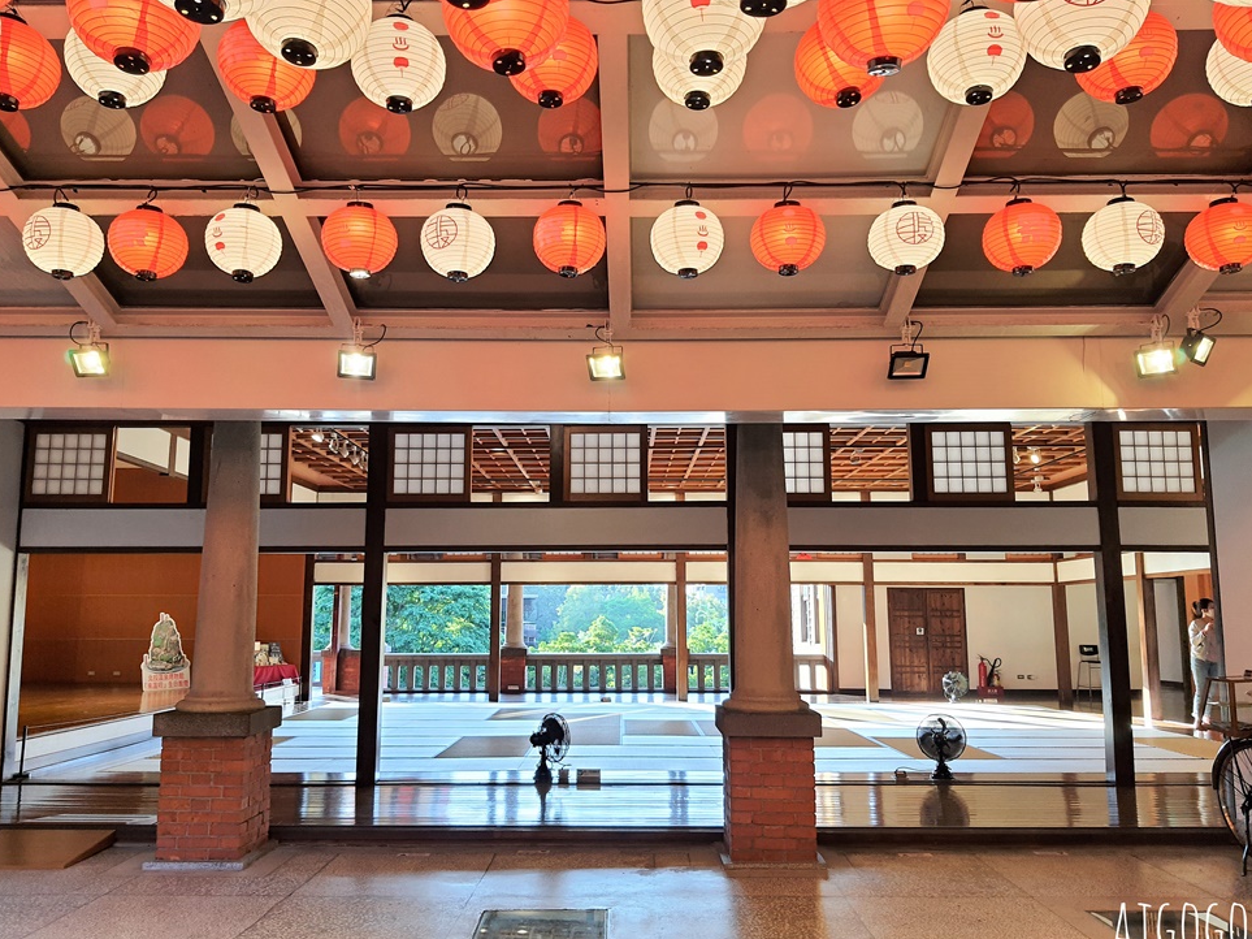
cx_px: 611
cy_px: 485
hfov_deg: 65.3
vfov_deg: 51.3
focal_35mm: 27
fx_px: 976
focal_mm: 4.32
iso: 80
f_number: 1.7
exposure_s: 1/120
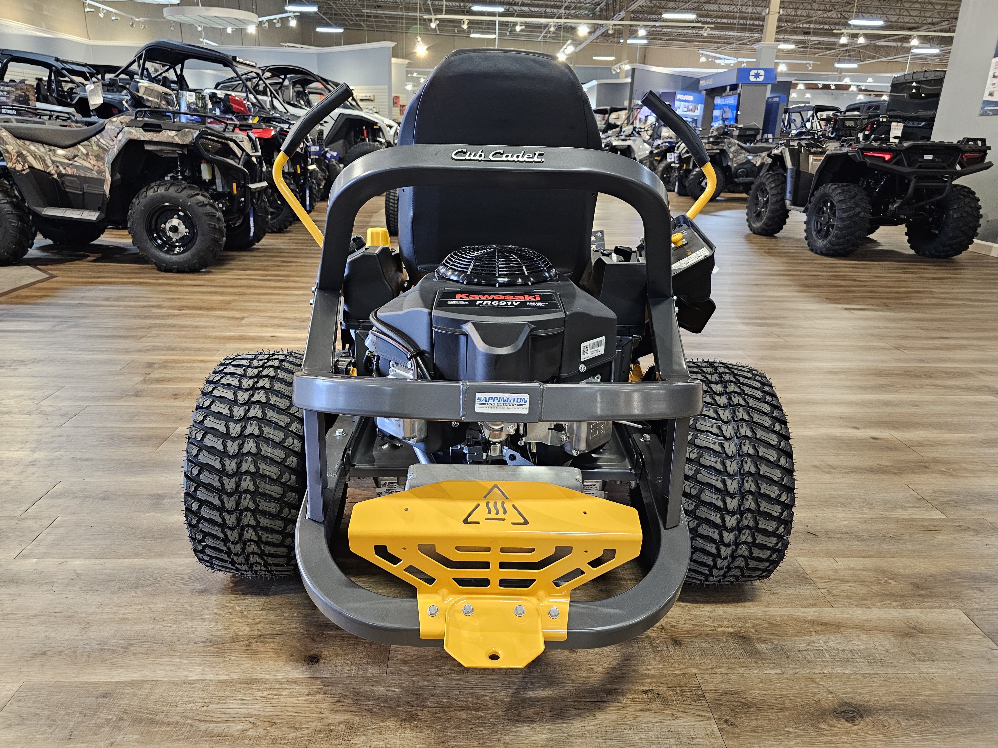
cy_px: 374
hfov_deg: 73.9
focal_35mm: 23
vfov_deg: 58.9
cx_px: 499
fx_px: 663
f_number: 1.7
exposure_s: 1/60
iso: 500
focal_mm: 6.3
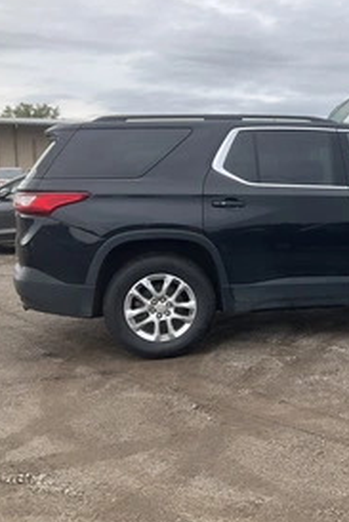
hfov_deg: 29.1
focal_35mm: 44
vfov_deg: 44.5
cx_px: 326
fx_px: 639
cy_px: 263
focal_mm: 3
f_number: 1.8
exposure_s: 1/1279
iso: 25
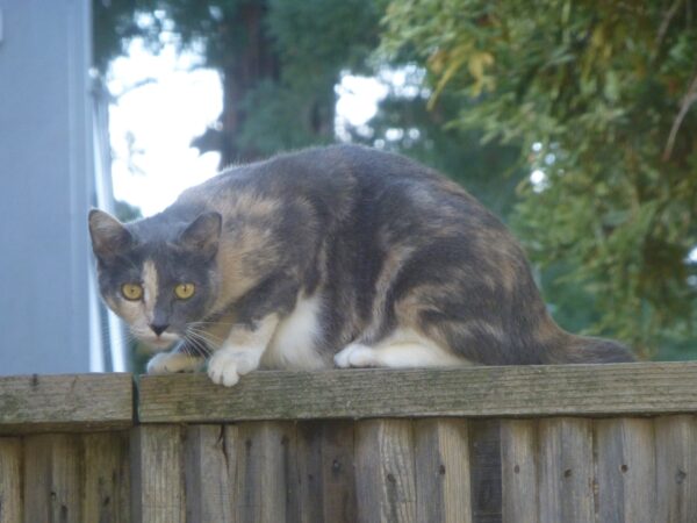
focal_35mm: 336
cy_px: 262
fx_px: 6765
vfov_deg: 4.4
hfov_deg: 5.9
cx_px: 348
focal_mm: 60
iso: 400
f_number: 5.9
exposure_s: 1/60
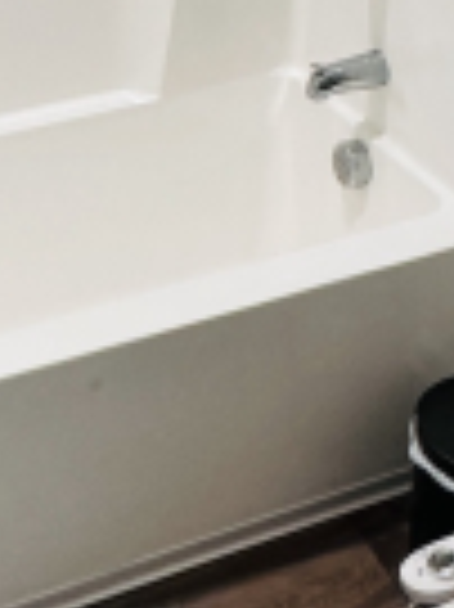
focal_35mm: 69
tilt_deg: -20.4
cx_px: 135
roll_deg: +2.1
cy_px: -38
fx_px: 1209
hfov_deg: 21.2
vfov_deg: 26.3
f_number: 2.2
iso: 250
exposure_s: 1/120
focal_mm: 2.22
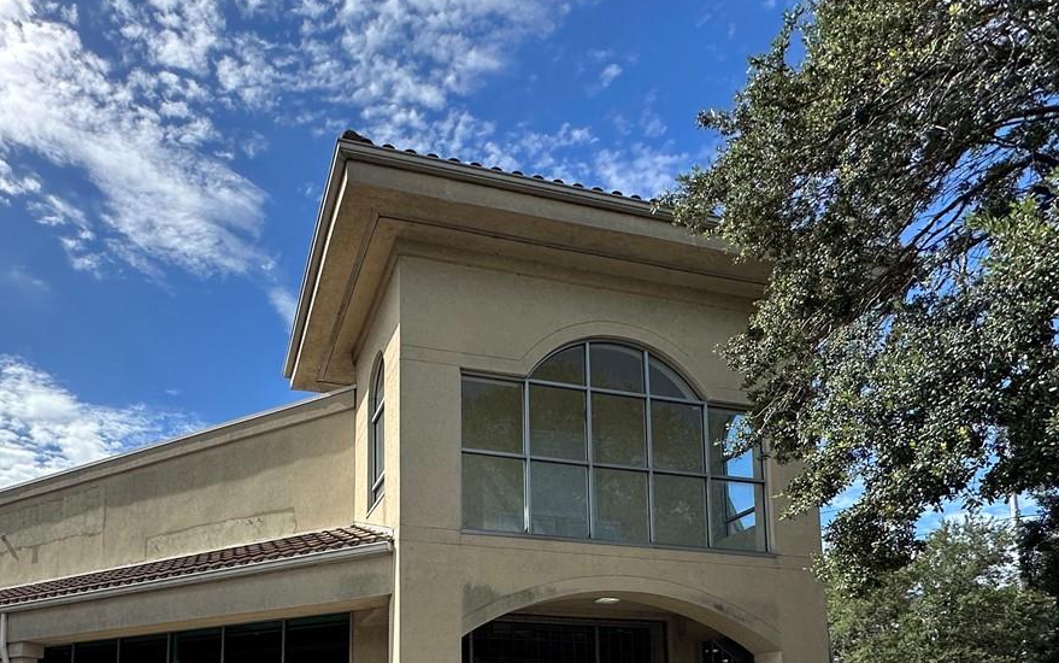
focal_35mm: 27
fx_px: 780
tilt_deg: +4.2
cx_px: 380
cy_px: 670
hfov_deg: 67.0
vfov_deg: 40.1
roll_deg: +1.8
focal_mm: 2.22
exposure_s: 1/1453
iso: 50
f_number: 2.2
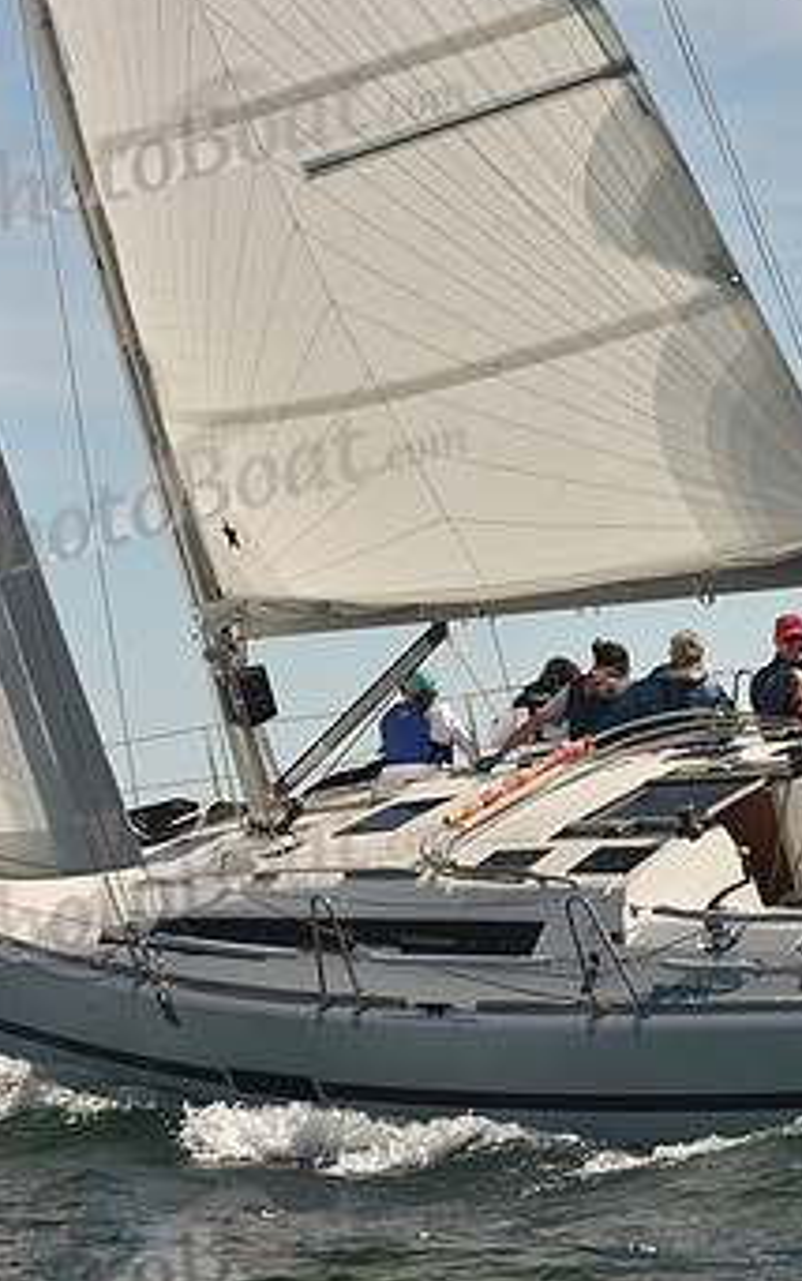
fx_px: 4228
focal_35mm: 121
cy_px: 635
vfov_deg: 17.2
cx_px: 663
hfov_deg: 10.8
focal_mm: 70
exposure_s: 1/640
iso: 250
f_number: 8
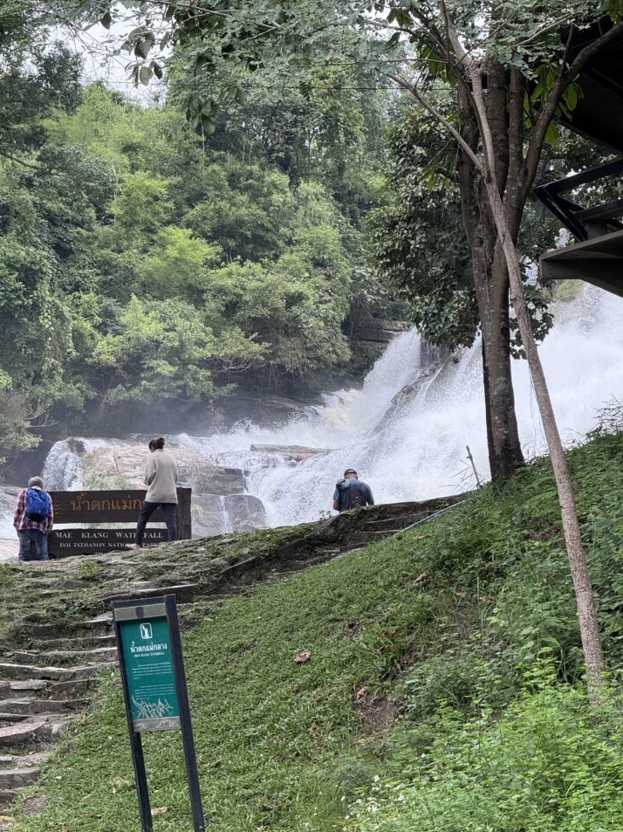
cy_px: 397
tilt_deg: +9.1
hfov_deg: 11.5
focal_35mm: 129
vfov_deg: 15.3
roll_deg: +1.1
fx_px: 3098
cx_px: 304
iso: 50
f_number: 2.8
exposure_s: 1/115
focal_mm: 15.66
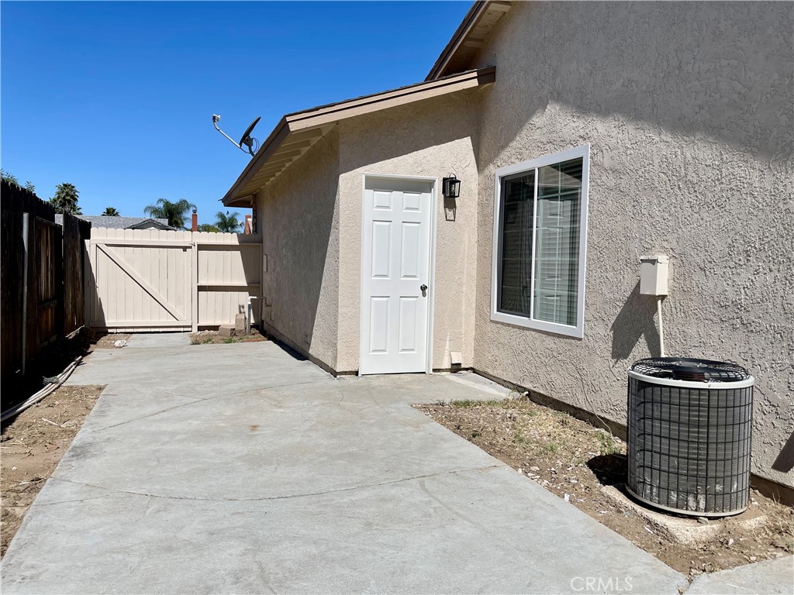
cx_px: 397
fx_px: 573
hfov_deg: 69.4
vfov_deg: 54.9
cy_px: 298
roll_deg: -1.5
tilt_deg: -4.4
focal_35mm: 25
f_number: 1.6
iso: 32
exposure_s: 1/8547
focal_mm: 5.1
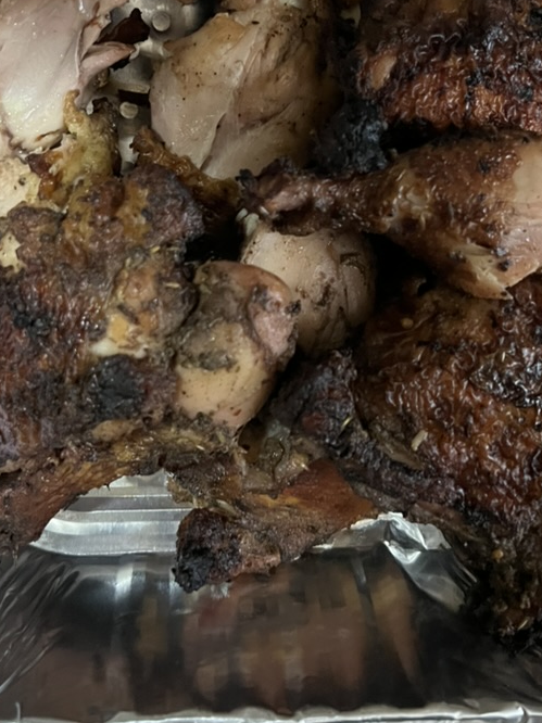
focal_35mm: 40
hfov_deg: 35.9
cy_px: 199
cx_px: 280
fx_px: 836
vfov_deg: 45.5
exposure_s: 1/30
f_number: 1.5
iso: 800
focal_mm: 5.7
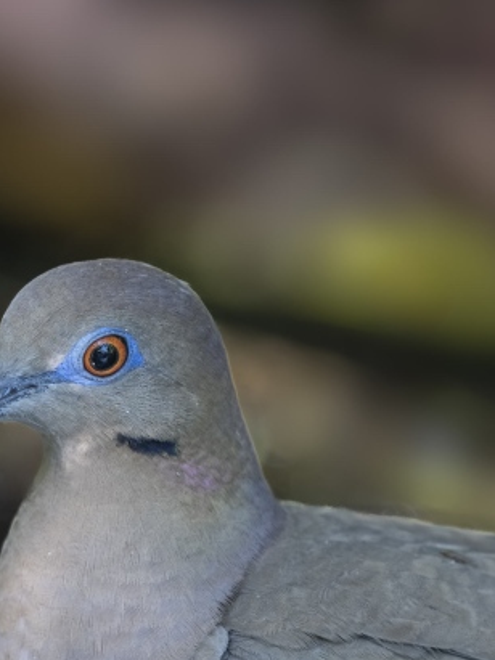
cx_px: 196
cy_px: 694
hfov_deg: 0.8
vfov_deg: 1.1
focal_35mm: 1769
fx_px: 33746
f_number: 5.6
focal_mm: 840
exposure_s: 1/250
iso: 800
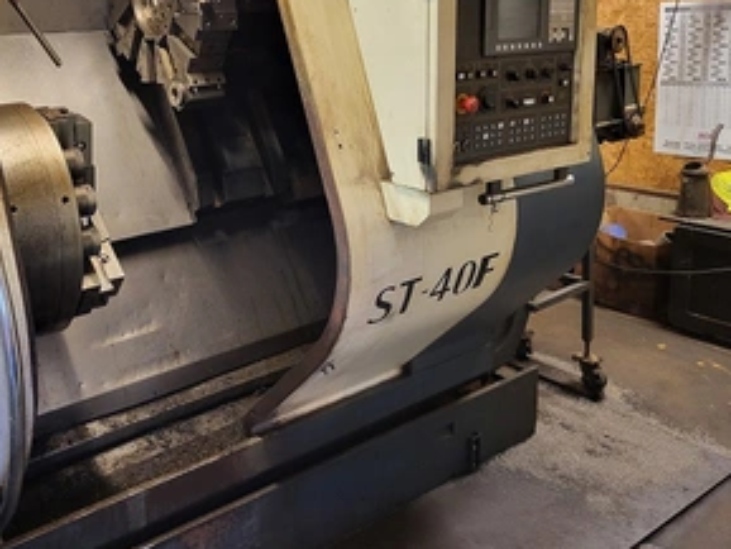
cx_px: 233
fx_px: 761
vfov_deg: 39.2
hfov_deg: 50.2
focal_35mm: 36
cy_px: 182
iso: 320
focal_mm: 5.4
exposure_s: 1/40
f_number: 1.8
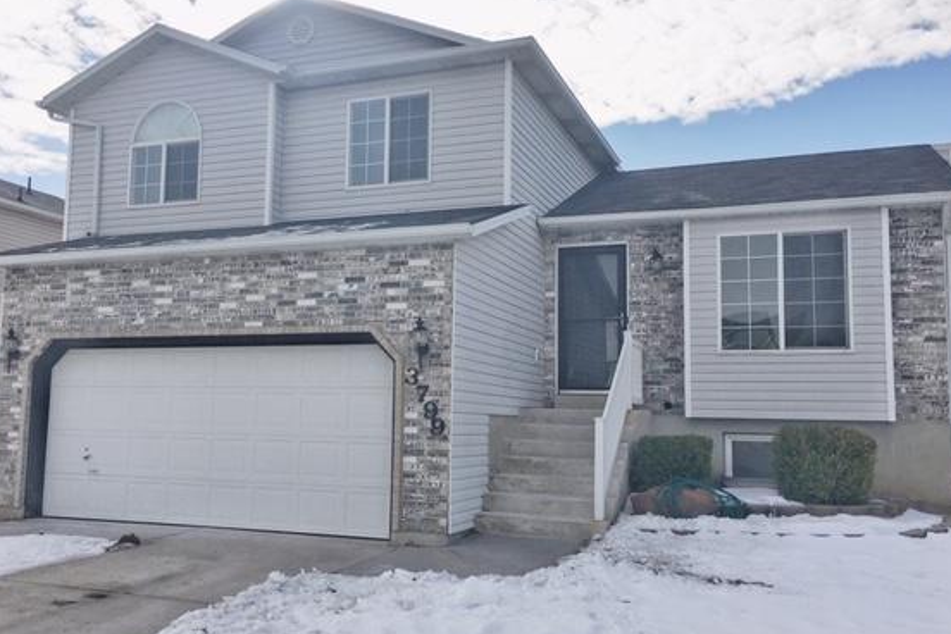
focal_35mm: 35
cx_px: 424
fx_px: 925
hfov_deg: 54.3
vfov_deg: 37.9
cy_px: 319
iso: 25
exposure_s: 1/4525
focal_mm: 4.15
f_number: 2.2
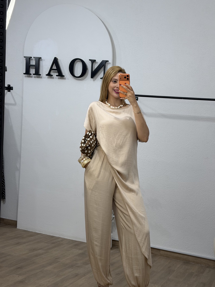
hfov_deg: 30.3
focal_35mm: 48
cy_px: 144
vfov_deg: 39.7
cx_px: 108
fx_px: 398
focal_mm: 6.76
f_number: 1.78
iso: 80
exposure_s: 1/100
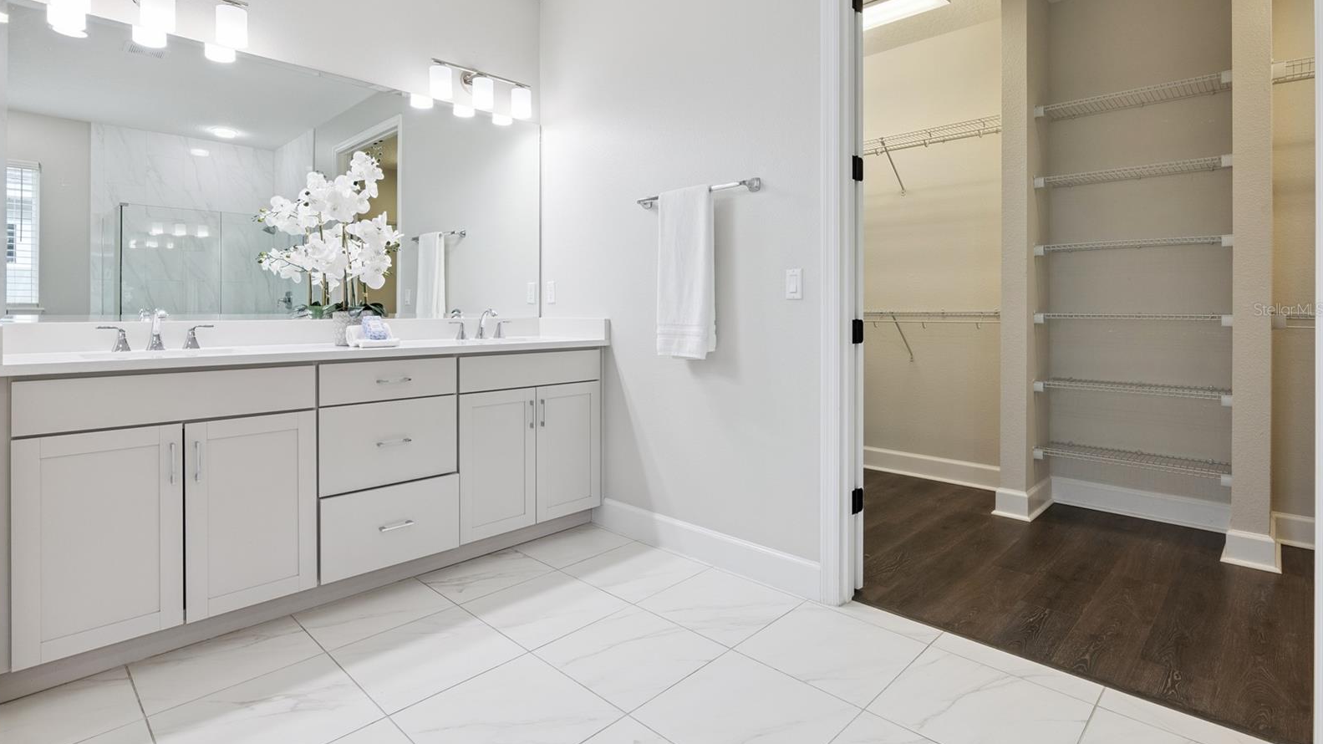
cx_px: 659
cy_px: 309
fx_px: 631
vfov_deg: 60.6
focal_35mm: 18
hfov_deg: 92.7
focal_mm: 17
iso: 800
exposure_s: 1/80
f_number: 10
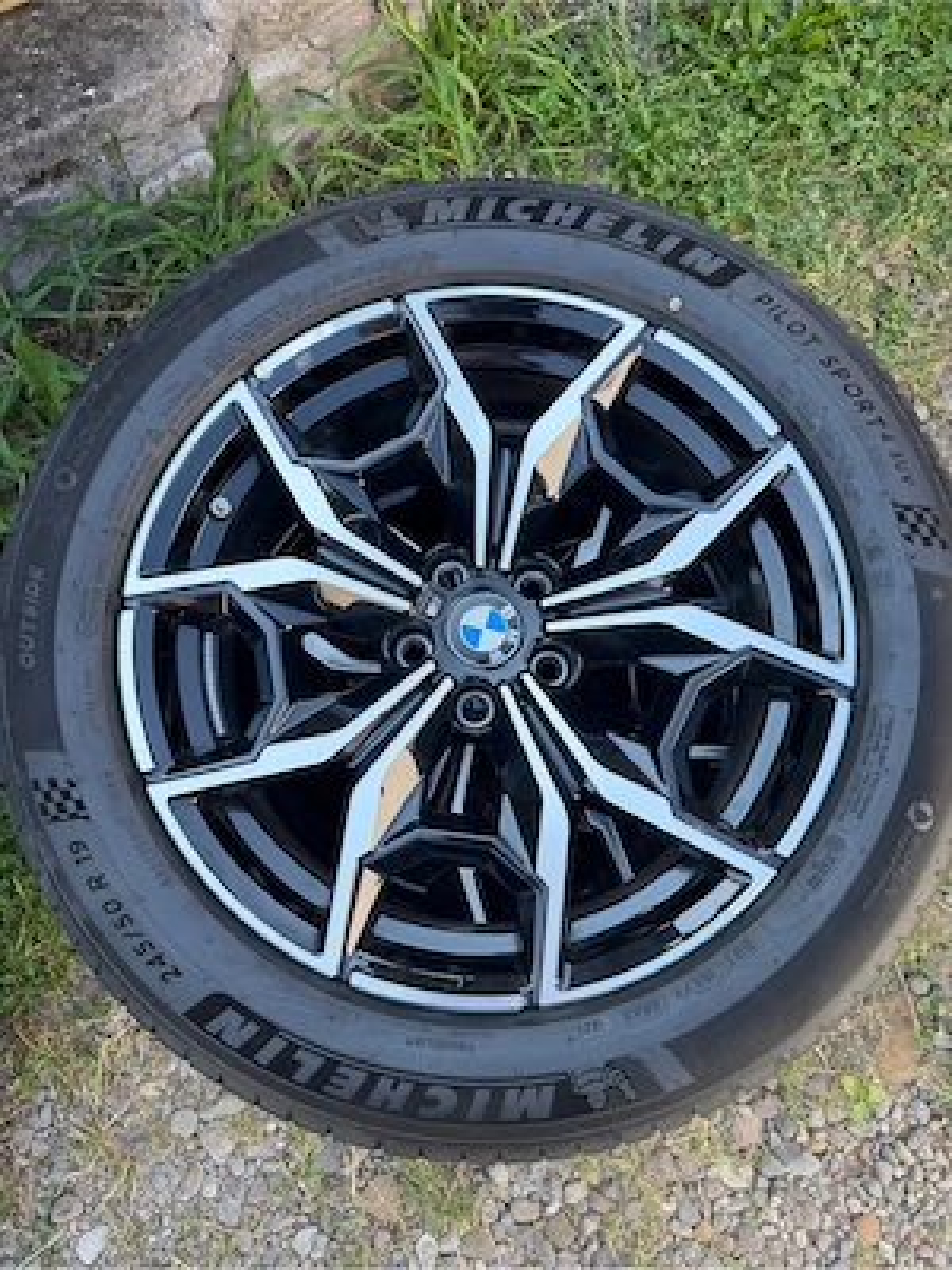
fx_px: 880
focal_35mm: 24
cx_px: 476
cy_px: 635
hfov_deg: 56.8
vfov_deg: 71.6
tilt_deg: -73.3
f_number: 1.78
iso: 100
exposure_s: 1/497
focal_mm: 6.76
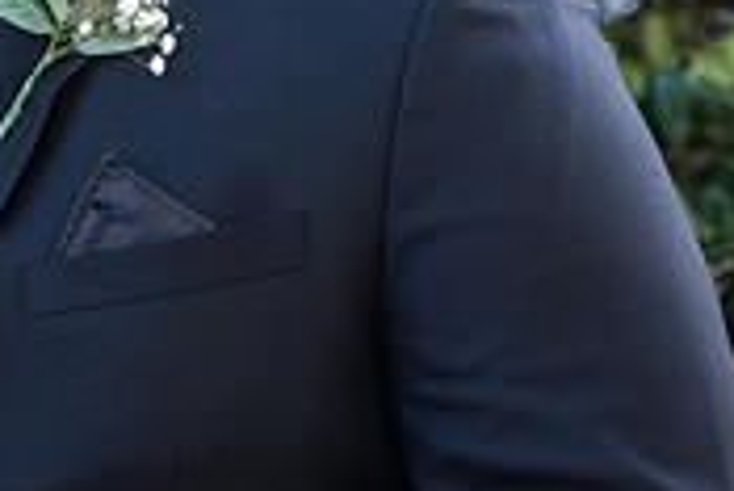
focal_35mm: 324
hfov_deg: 6.3
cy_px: -153
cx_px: -361
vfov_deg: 4.2
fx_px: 6611
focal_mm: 98
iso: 160
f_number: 3.5
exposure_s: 1/250
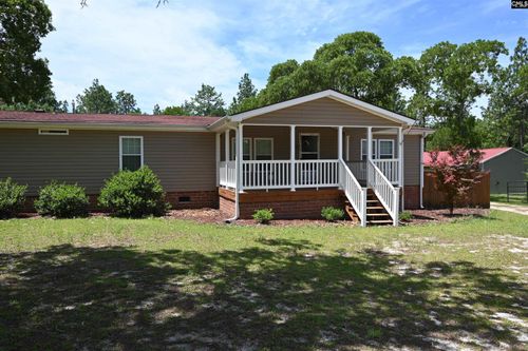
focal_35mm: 26
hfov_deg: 68.4
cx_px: 264
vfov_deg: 48.7
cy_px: 176
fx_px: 389
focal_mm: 26.5
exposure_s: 1/320
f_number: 6.3
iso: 100
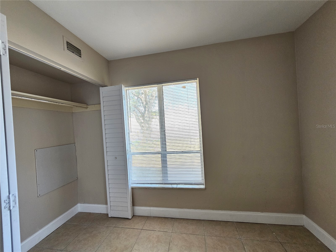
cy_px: 126
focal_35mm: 13
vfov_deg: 89.9
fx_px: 126
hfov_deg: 106.2
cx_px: 168
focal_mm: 2.2
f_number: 2.2
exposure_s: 1/77.4
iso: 200
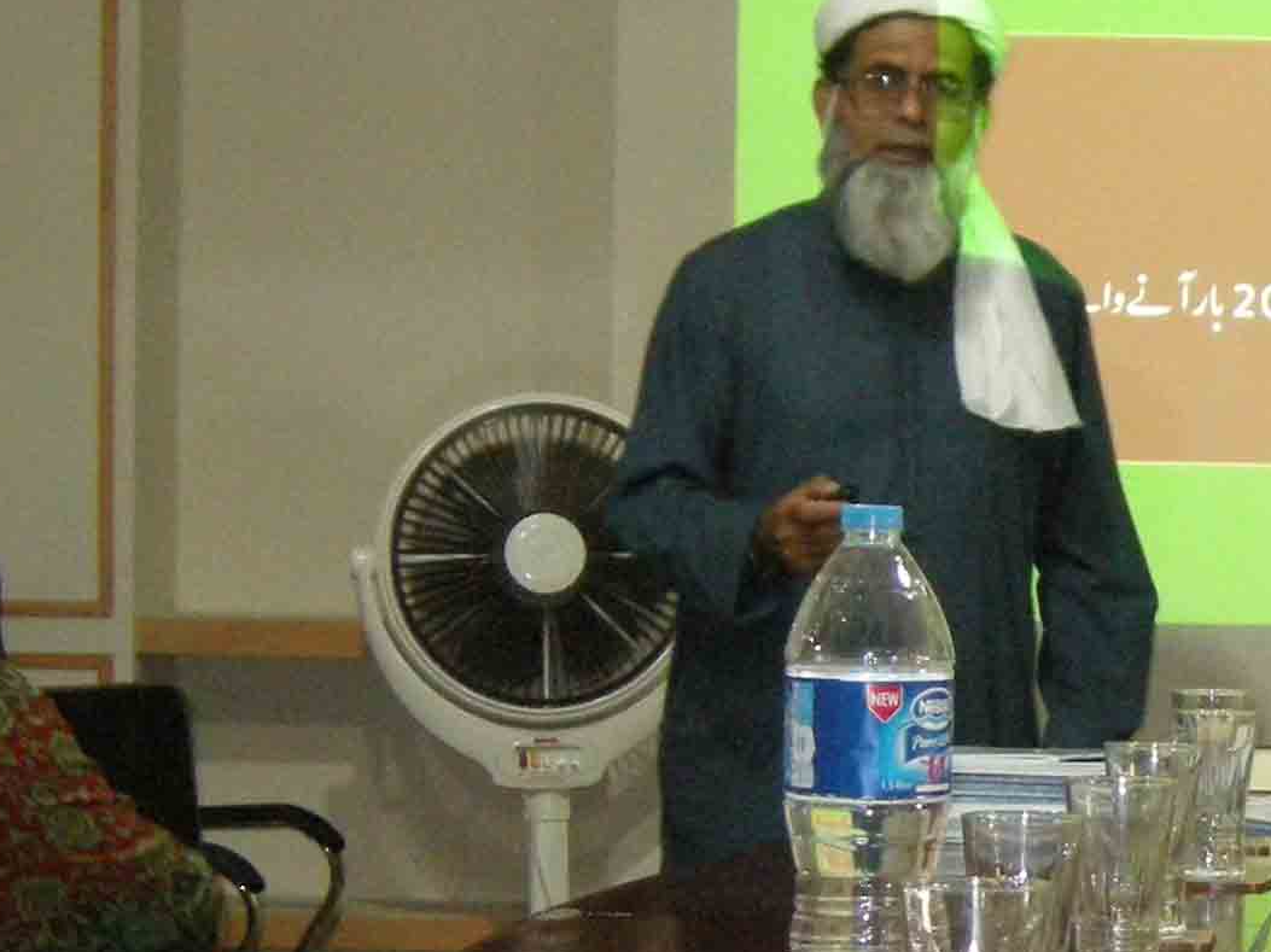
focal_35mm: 133
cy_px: 800
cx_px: 1661
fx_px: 4882
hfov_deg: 14.2
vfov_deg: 11.1
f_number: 2.7
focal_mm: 7.5
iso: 400
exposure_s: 1/17.2
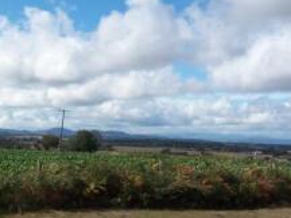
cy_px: 88
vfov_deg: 23.6
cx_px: 91
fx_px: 521
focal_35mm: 62
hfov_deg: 30.9
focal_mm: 3.8
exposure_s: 1/400
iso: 64
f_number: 5.6
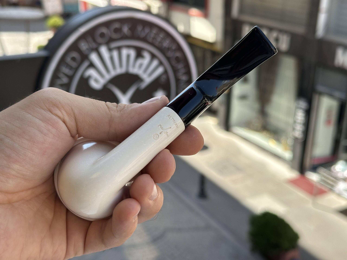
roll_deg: -1.2
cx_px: 174
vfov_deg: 30.3
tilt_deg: -21.1
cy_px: 130
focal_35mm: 48
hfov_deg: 39.7
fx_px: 481
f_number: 1.78
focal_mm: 6.86
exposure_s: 1/1062
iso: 64
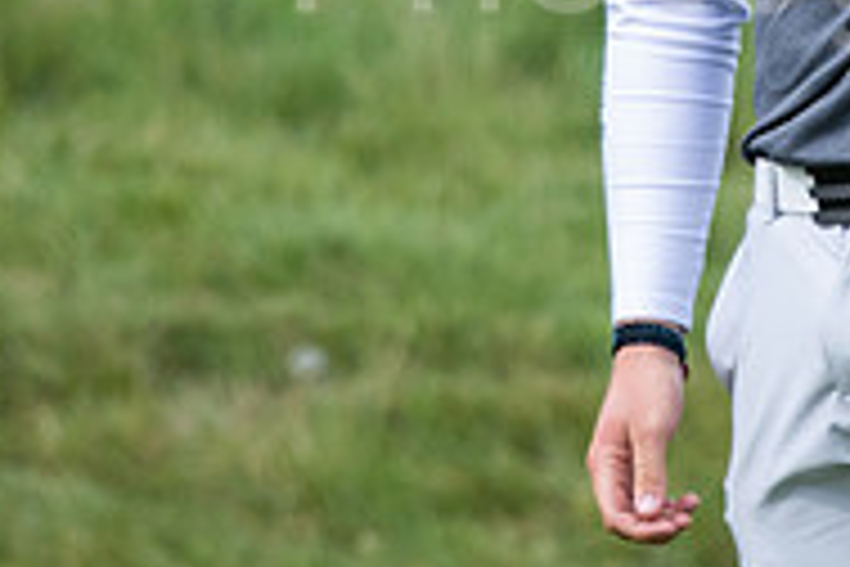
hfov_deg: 1.1
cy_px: -272
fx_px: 44598
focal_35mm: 1889
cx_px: 877
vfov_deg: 0.7
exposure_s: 1/1600
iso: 1000
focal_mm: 410
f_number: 5.6
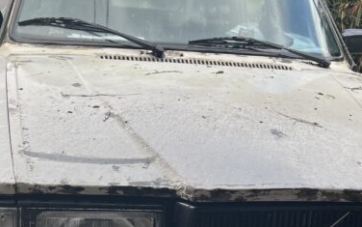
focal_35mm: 75
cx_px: 215
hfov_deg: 27.4
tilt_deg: -18.9
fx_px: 740
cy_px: 207
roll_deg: -7.1
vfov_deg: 17.1
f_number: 1.5
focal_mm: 5.7
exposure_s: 1/486
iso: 50
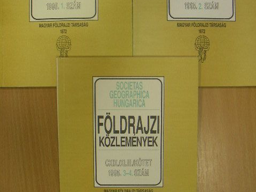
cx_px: 128
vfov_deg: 28.4
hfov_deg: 37.5
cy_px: 64
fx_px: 377
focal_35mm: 51
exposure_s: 1/18
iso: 50
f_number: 3.5
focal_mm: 6.3
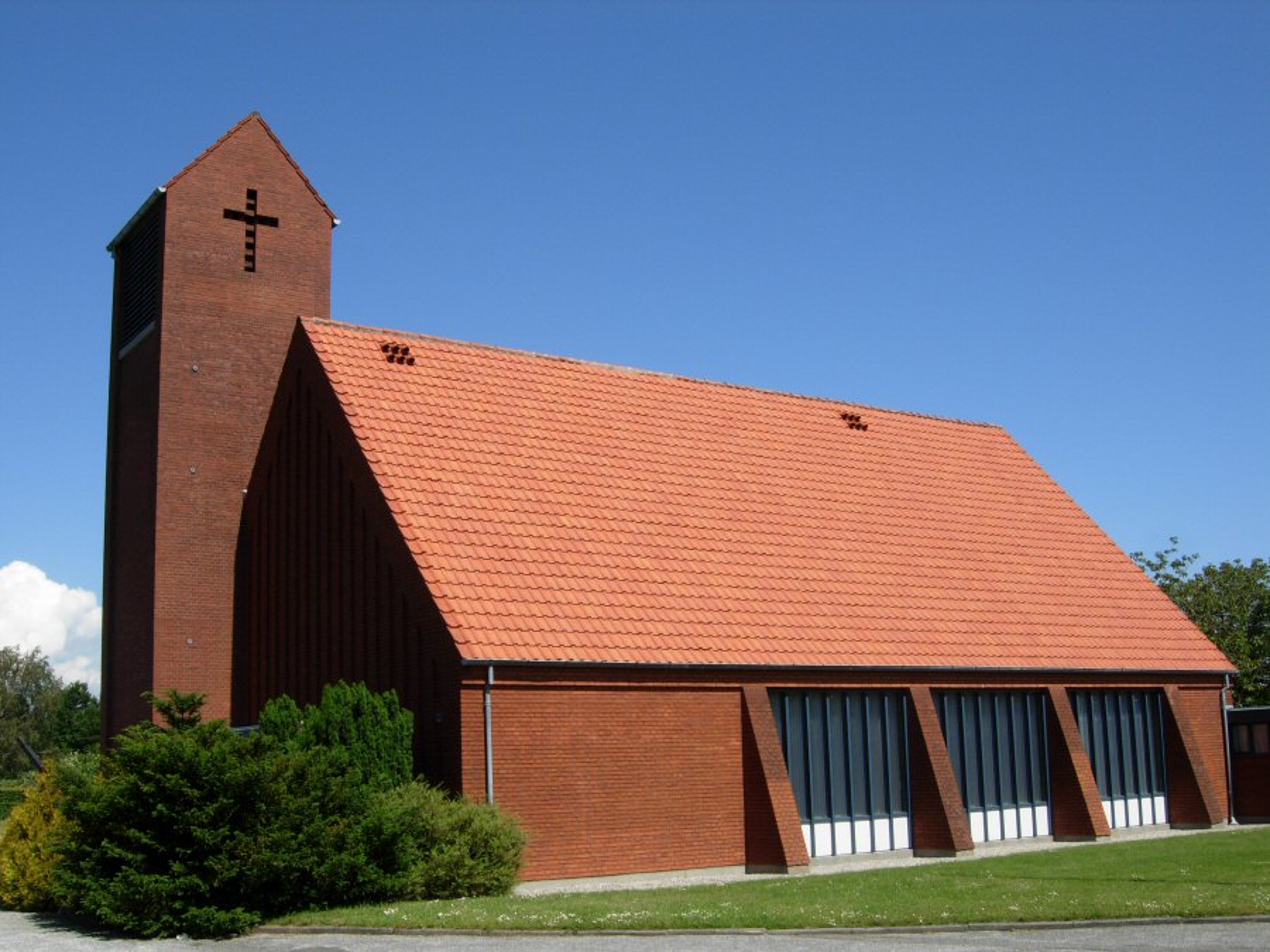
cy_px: 476
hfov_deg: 51.4
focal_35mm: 36
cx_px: 635
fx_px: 1321
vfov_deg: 39.7
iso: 50
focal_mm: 7.5
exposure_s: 1/384
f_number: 6.1
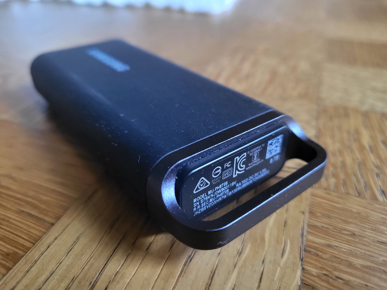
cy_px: 145
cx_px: 194
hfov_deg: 67.3
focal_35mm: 26
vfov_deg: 53.1
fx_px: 291
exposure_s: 1/17
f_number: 1.8
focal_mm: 4.25
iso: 400
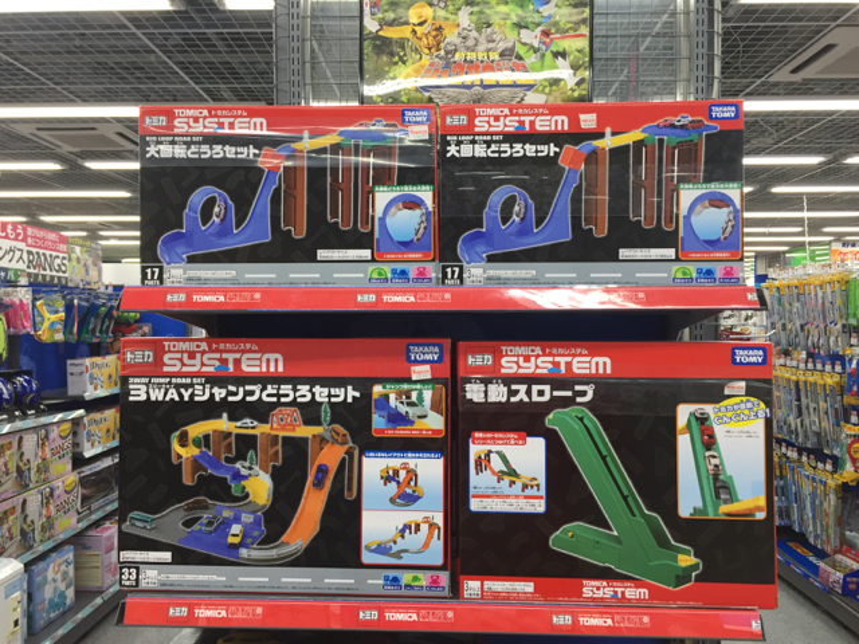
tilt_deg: +0.8
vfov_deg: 48.2
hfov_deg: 61.7
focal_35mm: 29
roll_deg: +0.5
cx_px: 430
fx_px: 720
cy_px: 322
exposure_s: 1/30
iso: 32
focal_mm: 4.15
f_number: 2.2
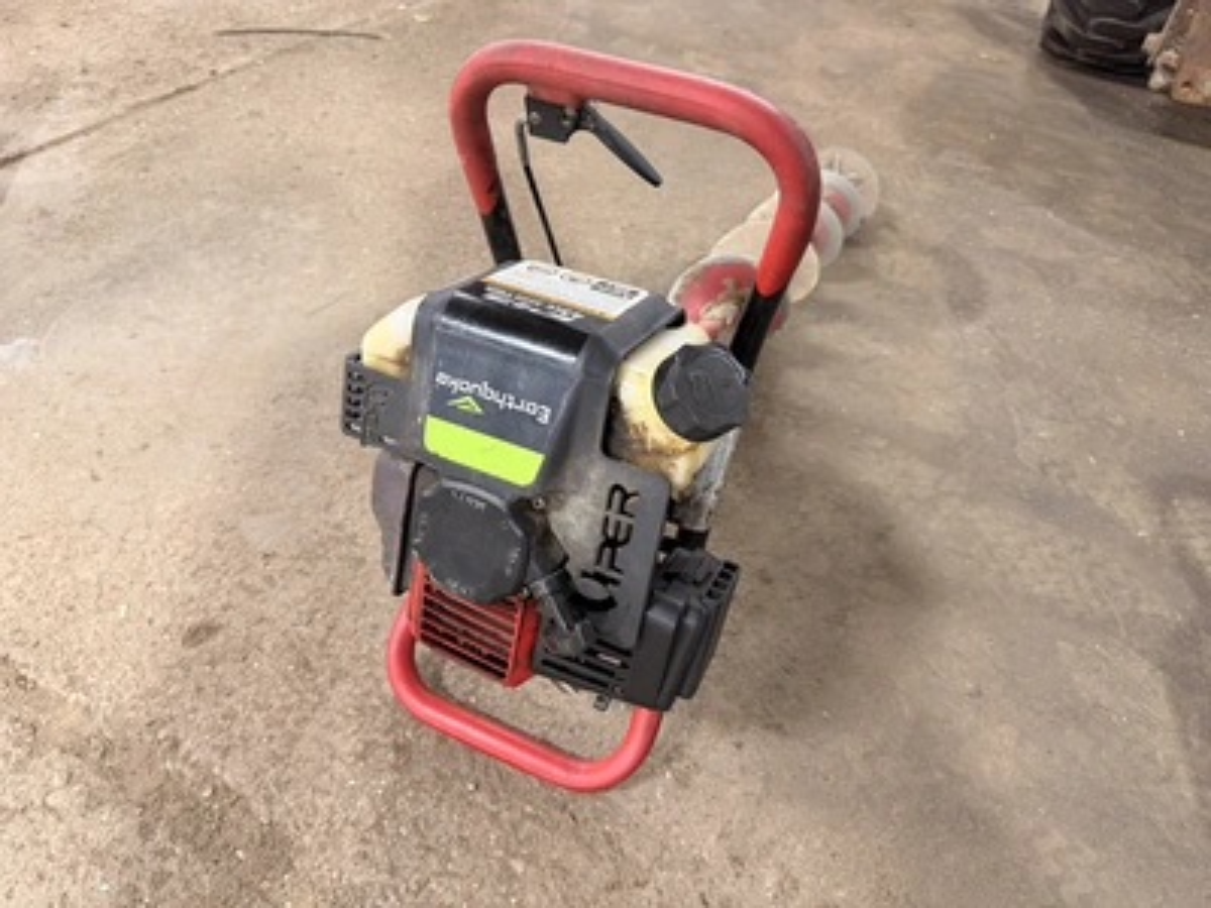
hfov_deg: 71.6
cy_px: 454
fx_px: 840
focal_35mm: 24
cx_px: 606
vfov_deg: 56.8
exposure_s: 1/60
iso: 320
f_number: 1.78
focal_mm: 6.76
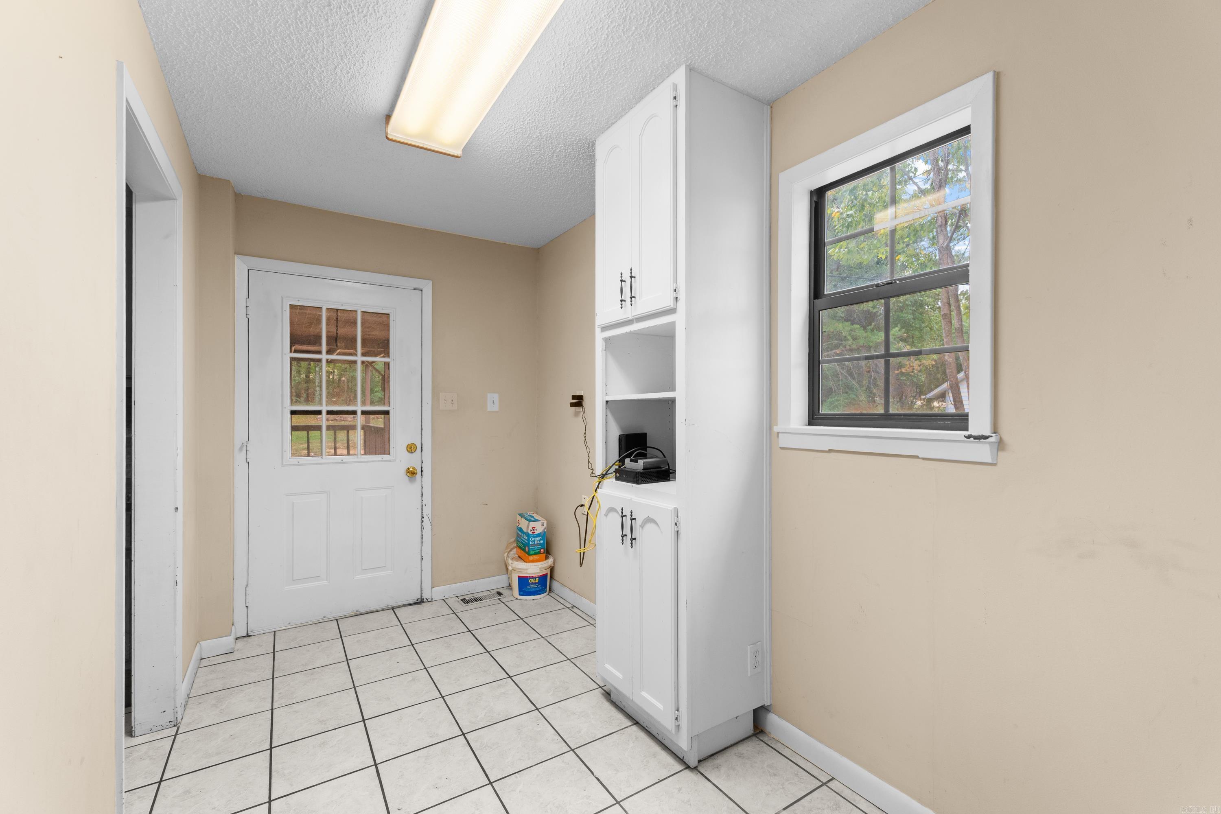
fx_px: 509
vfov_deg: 77.3
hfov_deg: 100.4
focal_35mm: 15
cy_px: 407
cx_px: 610
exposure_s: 1/2.5
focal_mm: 10
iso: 320
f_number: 7.1
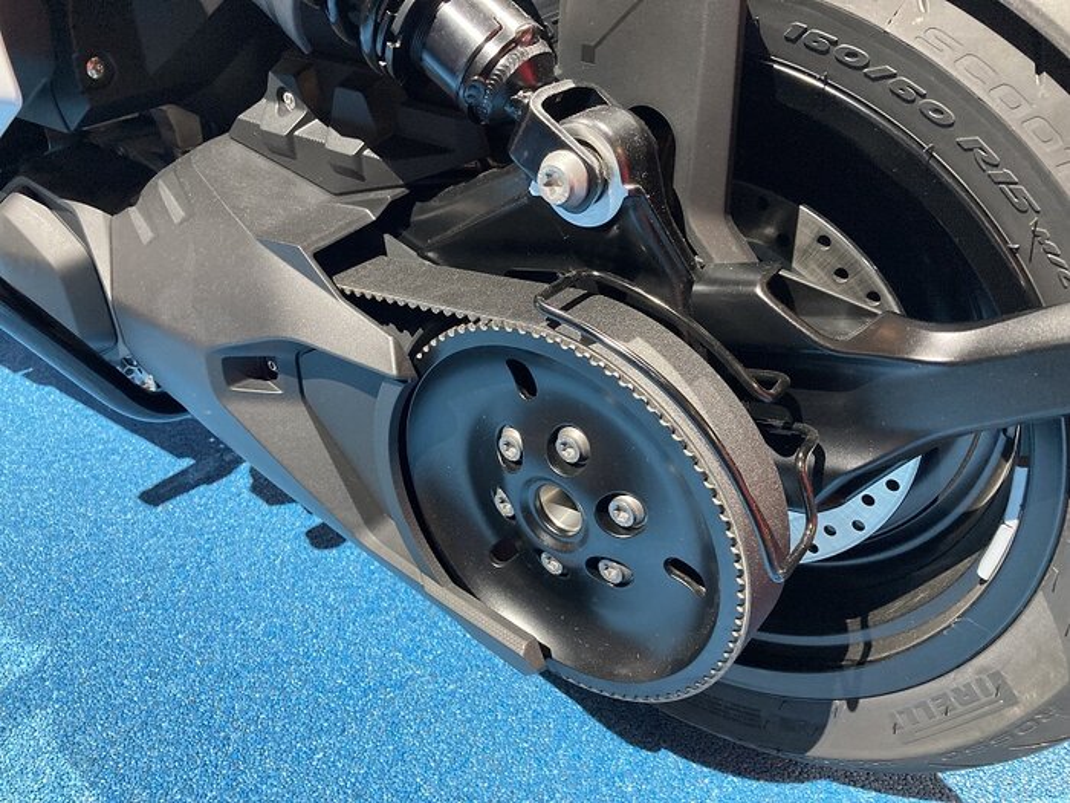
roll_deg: +0.0
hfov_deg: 63.4
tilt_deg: -32.2
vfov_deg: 49.7
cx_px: 535
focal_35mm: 28
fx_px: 865
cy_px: 402
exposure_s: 1/50
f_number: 1.8
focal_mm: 3.99
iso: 250
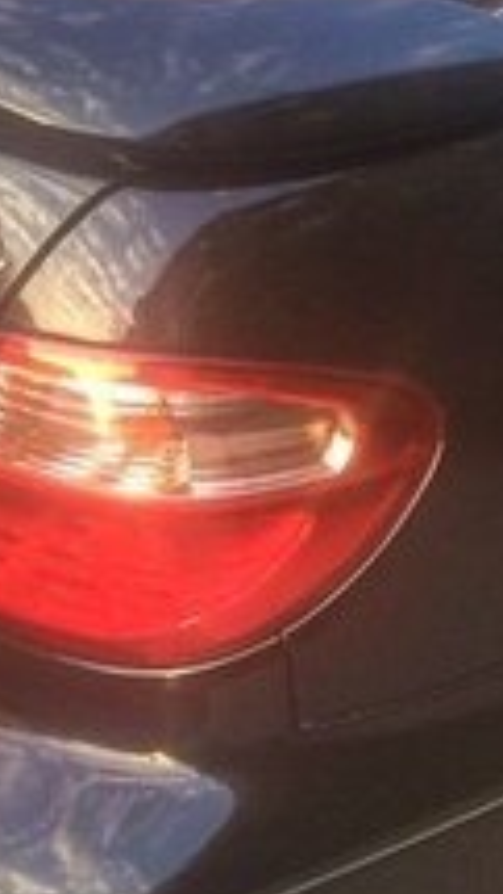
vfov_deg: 21.6
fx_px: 2299
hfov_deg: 10.8
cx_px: 1172
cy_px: 123
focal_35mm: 97
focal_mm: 4.15
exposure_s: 1/33
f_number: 2.2
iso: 40
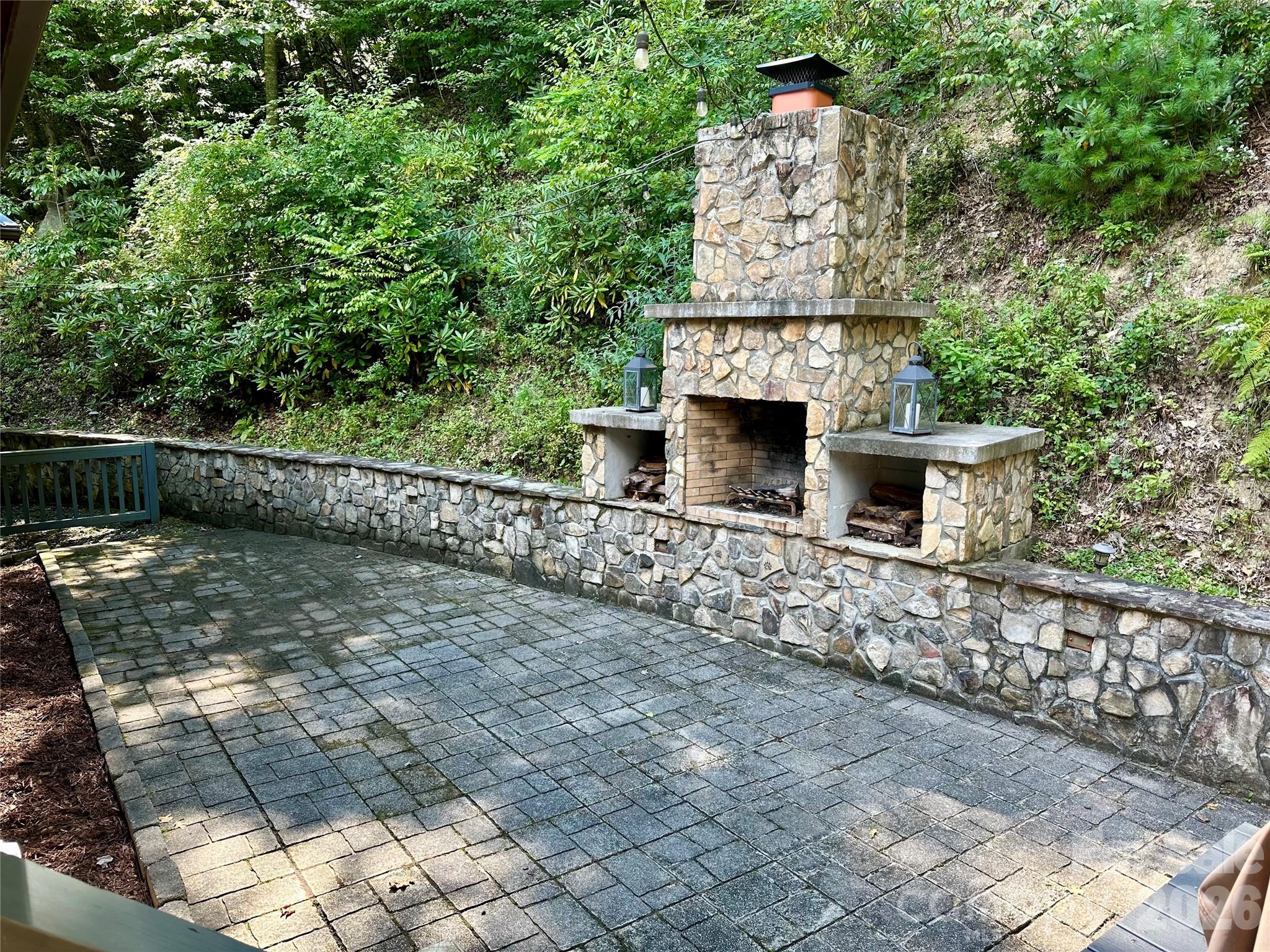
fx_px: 881
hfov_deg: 71.6
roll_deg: +0.2
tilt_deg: -9.9
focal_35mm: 24
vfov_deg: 56.8
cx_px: 635
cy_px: 476
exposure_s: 1/128
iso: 64
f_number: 1.78
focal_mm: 6.86
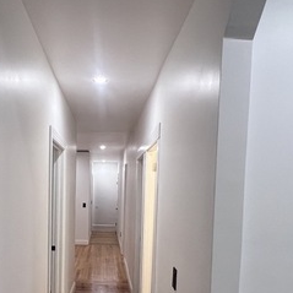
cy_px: 212
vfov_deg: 49.5
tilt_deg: -4.5
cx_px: 97
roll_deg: -1.3
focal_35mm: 32
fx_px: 306
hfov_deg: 50.2
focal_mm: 1.57
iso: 200
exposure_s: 1/120
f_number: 1.8
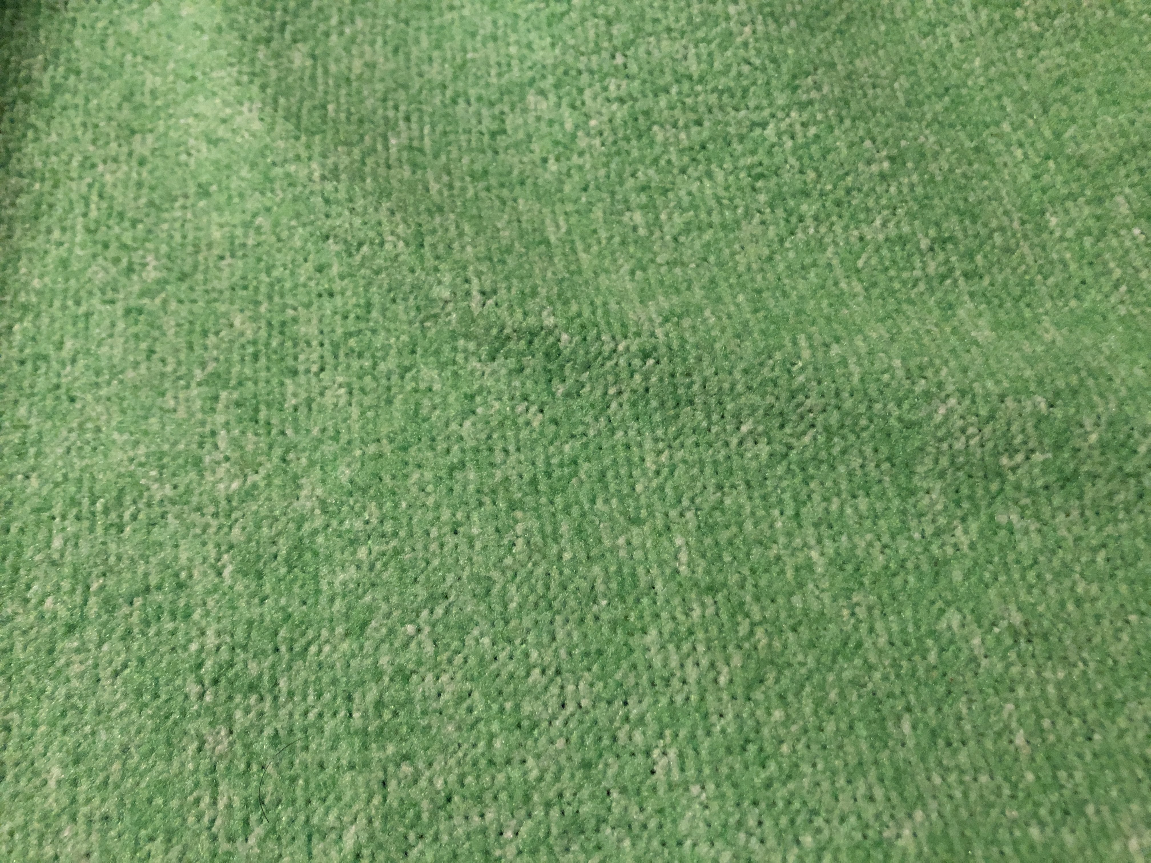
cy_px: 432
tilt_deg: -65.7
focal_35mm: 28
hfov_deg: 63.4
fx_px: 931
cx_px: 576
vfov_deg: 49.7
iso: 100
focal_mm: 3.99
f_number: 1.8
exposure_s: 1/14
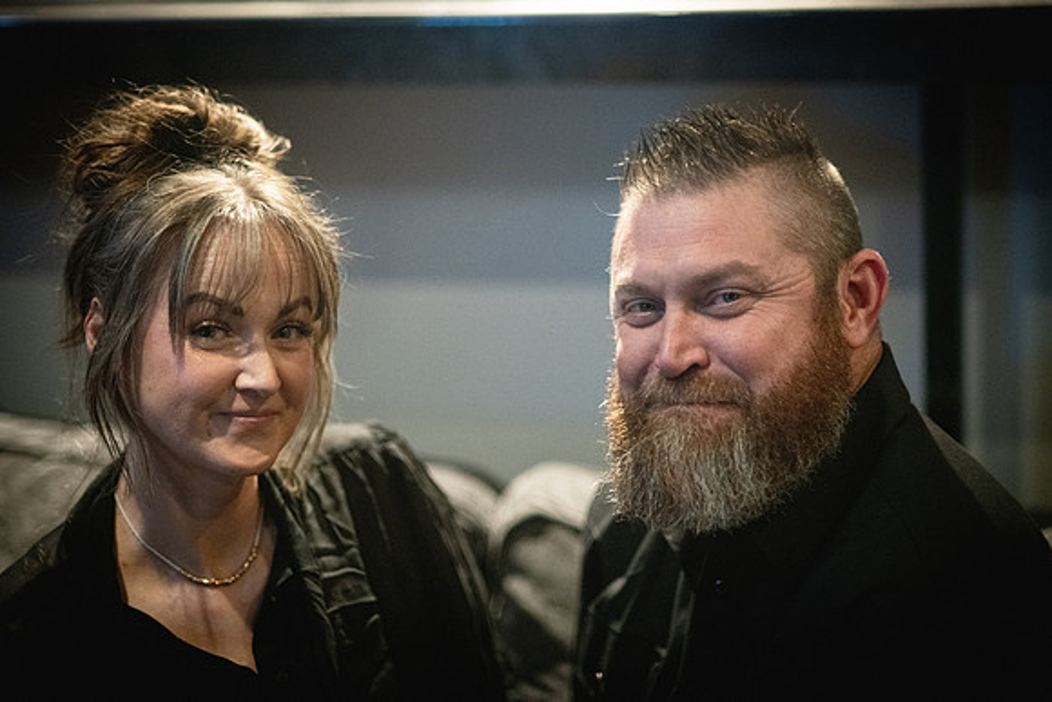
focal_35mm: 85
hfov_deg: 23.9
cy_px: 351
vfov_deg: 16.1
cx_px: 526
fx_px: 2484
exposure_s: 1/200
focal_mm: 85
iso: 5000
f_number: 1.8
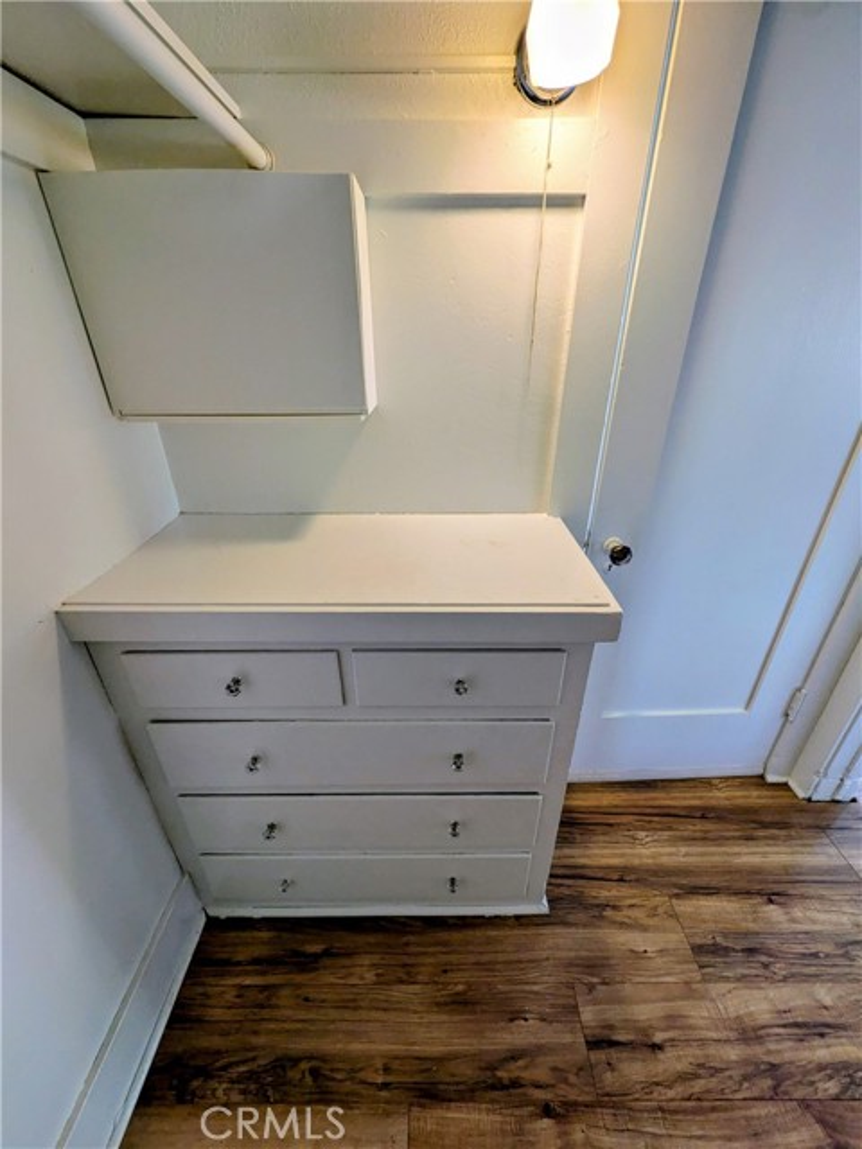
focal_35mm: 14
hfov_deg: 85.7
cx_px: 431
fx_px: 465
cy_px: 574
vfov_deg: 102.1
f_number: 2.2
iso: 102
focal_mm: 1.85
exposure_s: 1/120
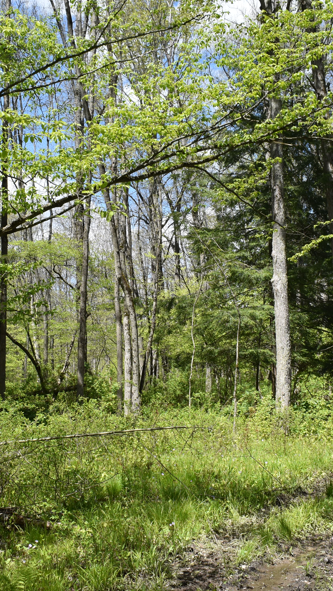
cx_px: 106
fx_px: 753
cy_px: 292
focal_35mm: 48
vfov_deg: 42.9
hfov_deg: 24.8
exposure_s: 1/250
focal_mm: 20
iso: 200
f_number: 8
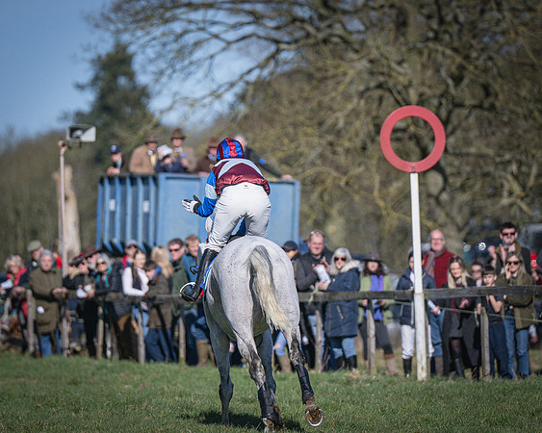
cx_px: 271
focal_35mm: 408
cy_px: 172
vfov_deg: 3.8
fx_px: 6541
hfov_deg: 4.7
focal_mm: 200
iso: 400
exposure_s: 1/12800
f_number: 2.8
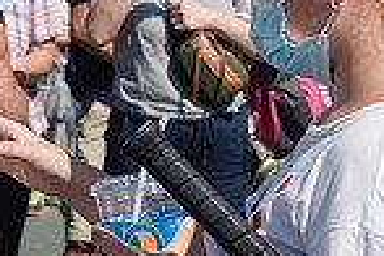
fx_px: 2016
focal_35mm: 189
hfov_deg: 10.7
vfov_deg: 7.2
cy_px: 25
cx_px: -89
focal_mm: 48
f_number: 5.6
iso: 125
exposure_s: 1/1600
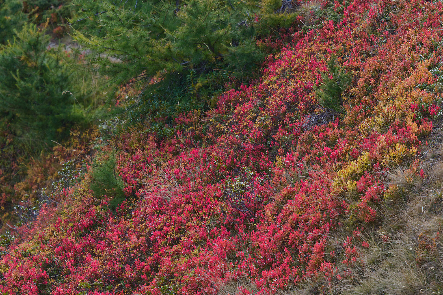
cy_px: 184
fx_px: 8476
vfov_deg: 2.0
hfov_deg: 3.0
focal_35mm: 689
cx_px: 263
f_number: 5.6
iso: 400
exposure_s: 1/500
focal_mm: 300
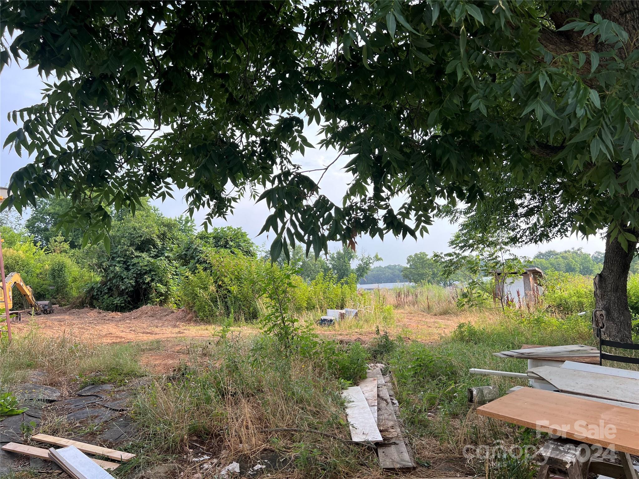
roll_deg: +2.6
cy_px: 240
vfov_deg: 53.1
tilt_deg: +4.7
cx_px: 320
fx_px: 480
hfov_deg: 67.3
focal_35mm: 26
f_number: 1.5
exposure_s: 1/808
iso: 50
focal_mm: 5.7
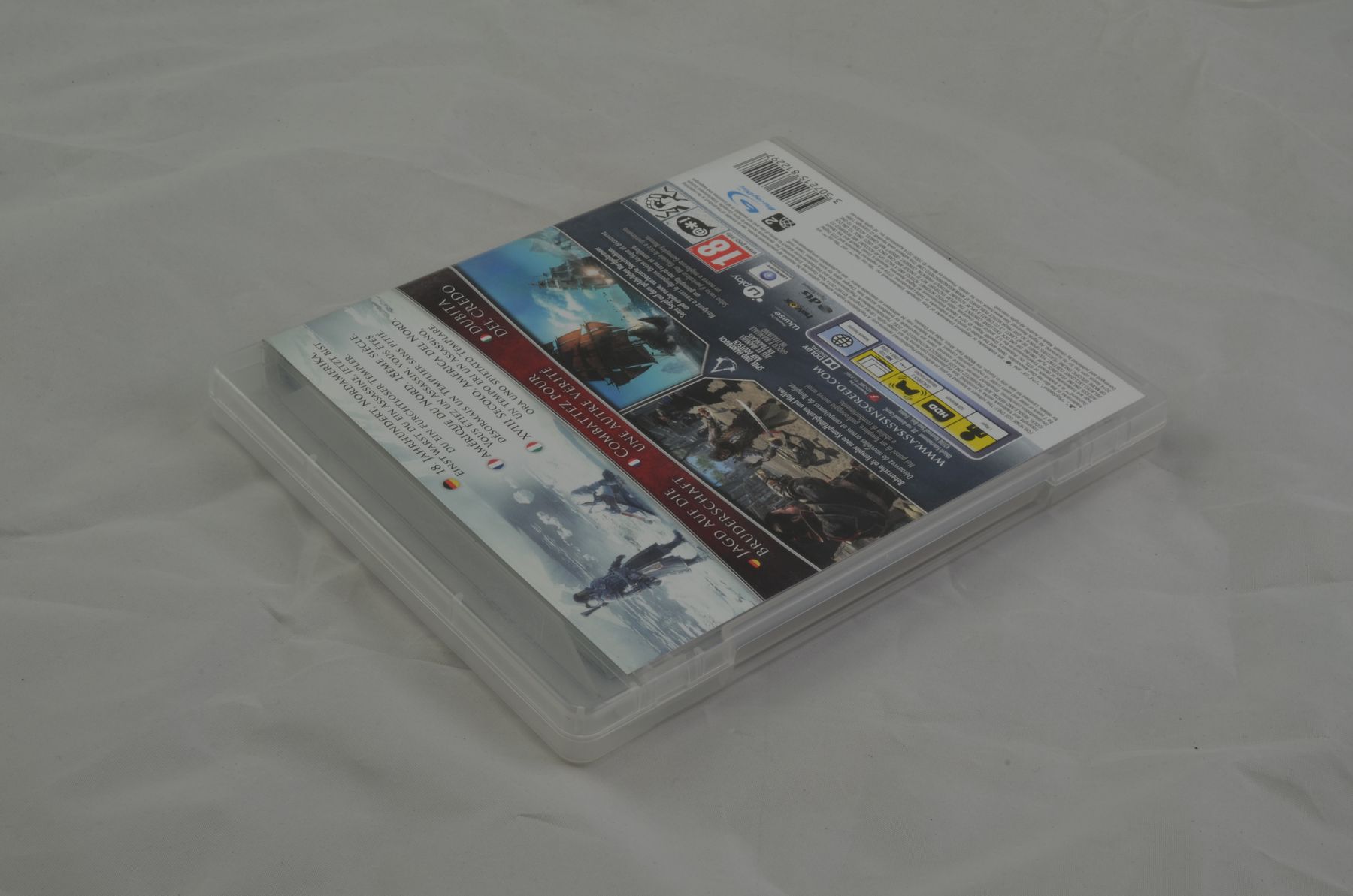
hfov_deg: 33.5
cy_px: 448
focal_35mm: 60
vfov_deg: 22.5
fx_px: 2251
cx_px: 676
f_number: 20
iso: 100
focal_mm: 40
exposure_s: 1/4
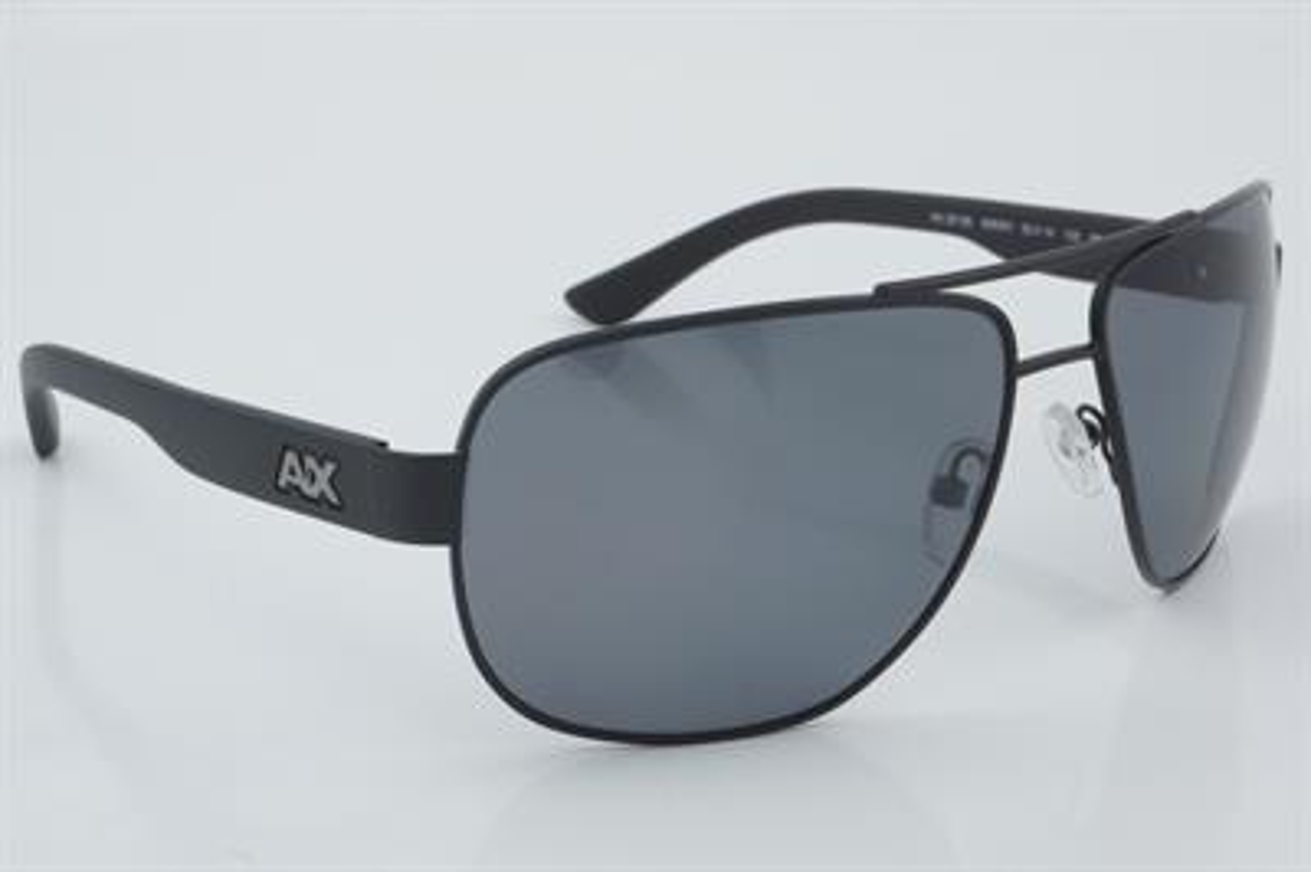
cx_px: 656
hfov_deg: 27.0
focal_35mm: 75
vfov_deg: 18.2
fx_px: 2729
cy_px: 436
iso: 100
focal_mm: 50
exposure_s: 1/4
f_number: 32
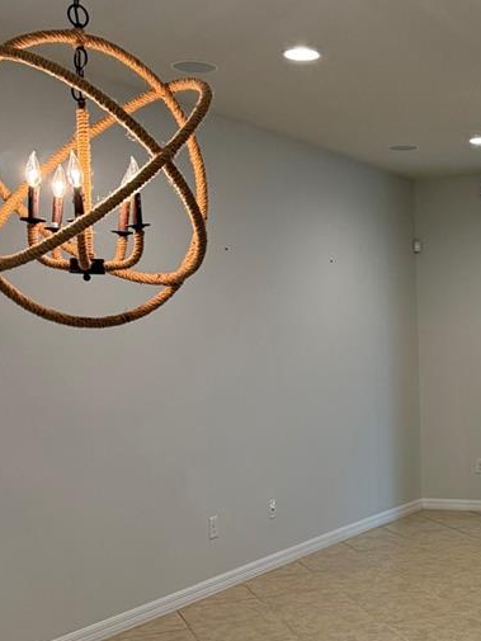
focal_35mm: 57
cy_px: 396
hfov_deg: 24.6
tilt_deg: -2.4
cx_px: 472
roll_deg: +0.6
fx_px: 1056
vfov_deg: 33.6
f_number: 1.78
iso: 320
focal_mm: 6.76
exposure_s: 1/120
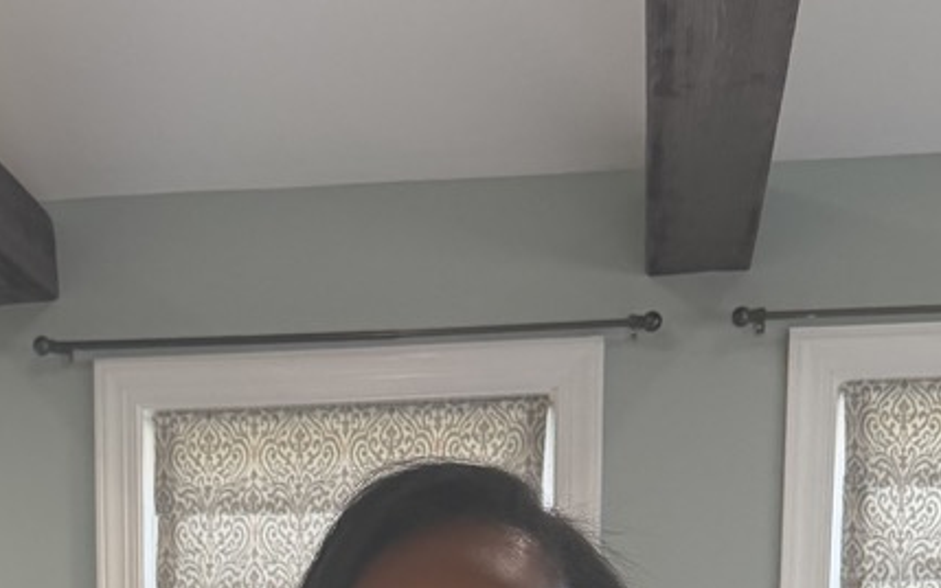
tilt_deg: -8.5
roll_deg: +0.7
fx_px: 2282
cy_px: 1207
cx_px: 247
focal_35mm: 89
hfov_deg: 23.1
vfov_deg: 12.7
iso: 250
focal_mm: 6.76
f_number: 1.78
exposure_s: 1/120
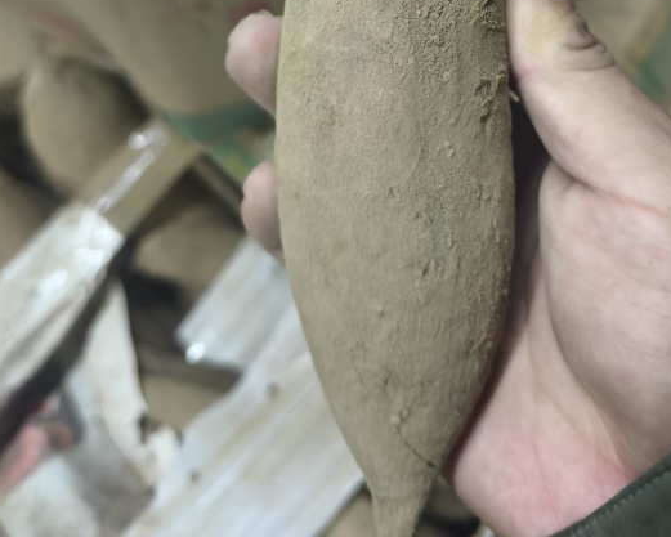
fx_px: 914
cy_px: -115
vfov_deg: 28.3
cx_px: 388
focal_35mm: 46
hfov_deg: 40.2
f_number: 1.6
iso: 2500
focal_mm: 5.84
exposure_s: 1/25
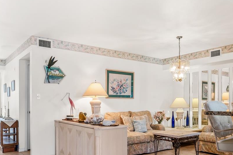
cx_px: 132
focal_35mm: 32
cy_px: 100
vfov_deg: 40.7
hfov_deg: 58.5
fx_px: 207
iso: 320
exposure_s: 1/5
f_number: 10
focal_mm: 16
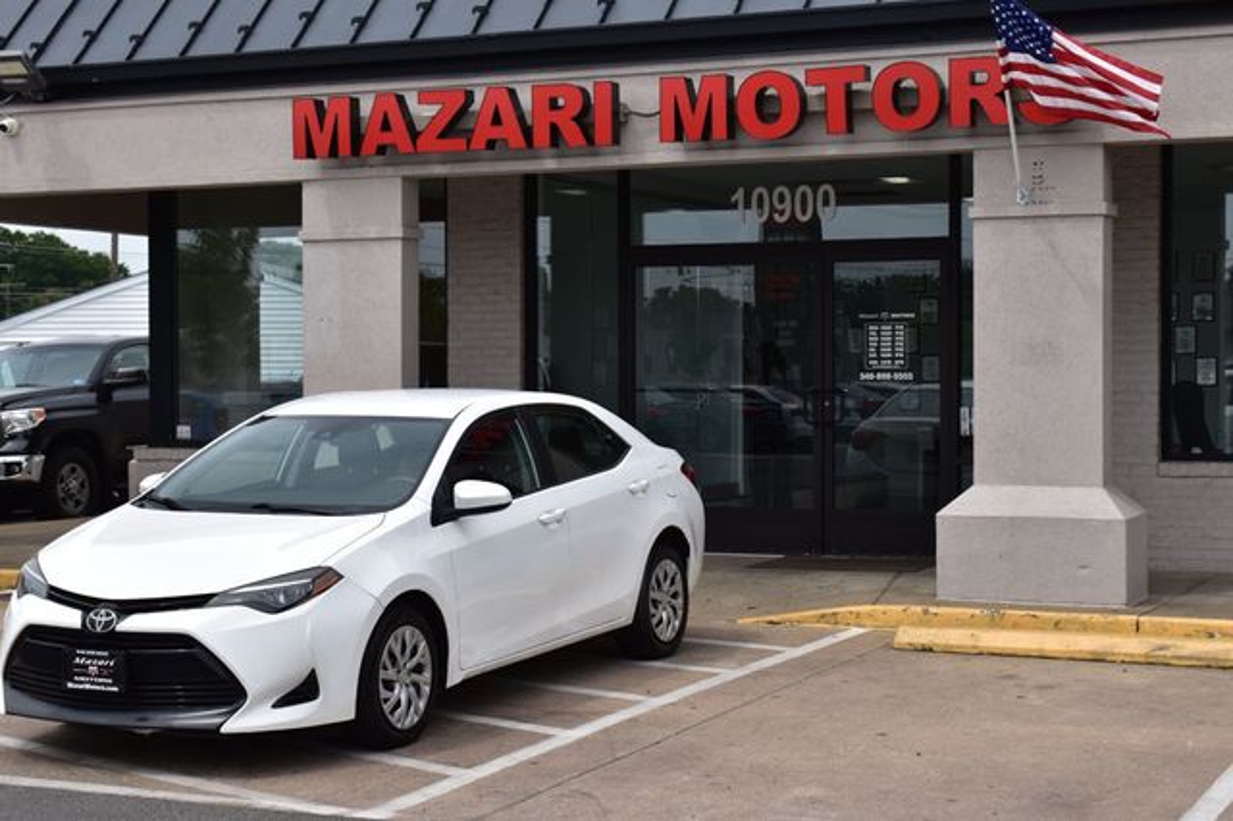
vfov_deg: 21.5
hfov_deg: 31.9
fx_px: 2157
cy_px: 410
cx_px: 616
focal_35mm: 63
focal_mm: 42
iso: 320
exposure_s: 1/500
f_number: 11
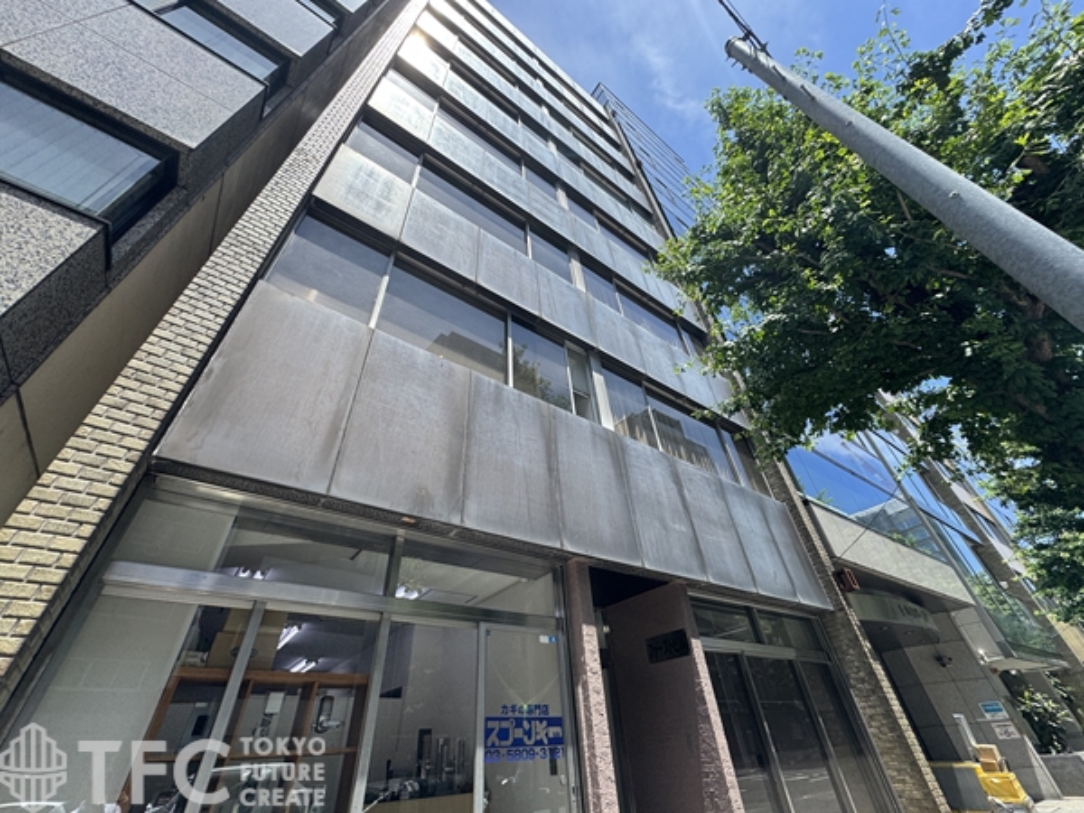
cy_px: 406
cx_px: 542
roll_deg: +4.1
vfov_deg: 85.7
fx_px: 438
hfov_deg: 102.1
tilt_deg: +40.3
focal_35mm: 14
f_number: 2.2
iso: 40
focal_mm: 2.22
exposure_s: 1/771
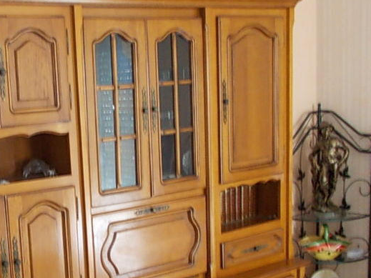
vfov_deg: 26.5
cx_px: 41
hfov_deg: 33.8
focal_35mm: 54
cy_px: 220
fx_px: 579
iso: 200
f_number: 2.7
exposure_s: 1/2.5
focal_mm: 4
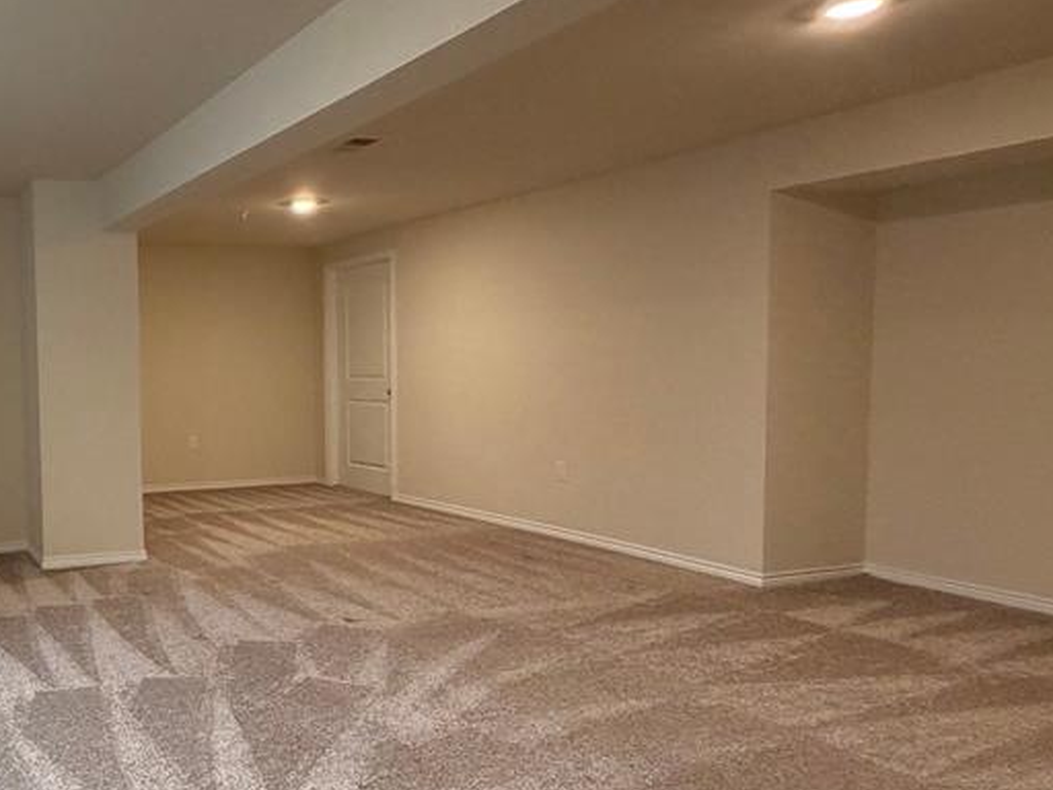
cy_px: 411
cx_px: 86
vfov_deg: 49.7
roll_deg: +1.5
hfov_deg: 54.4
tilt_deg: -2.1
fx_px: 852
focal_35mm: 28
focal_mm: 2.22
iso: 320
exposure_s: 1/60
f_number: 2.2
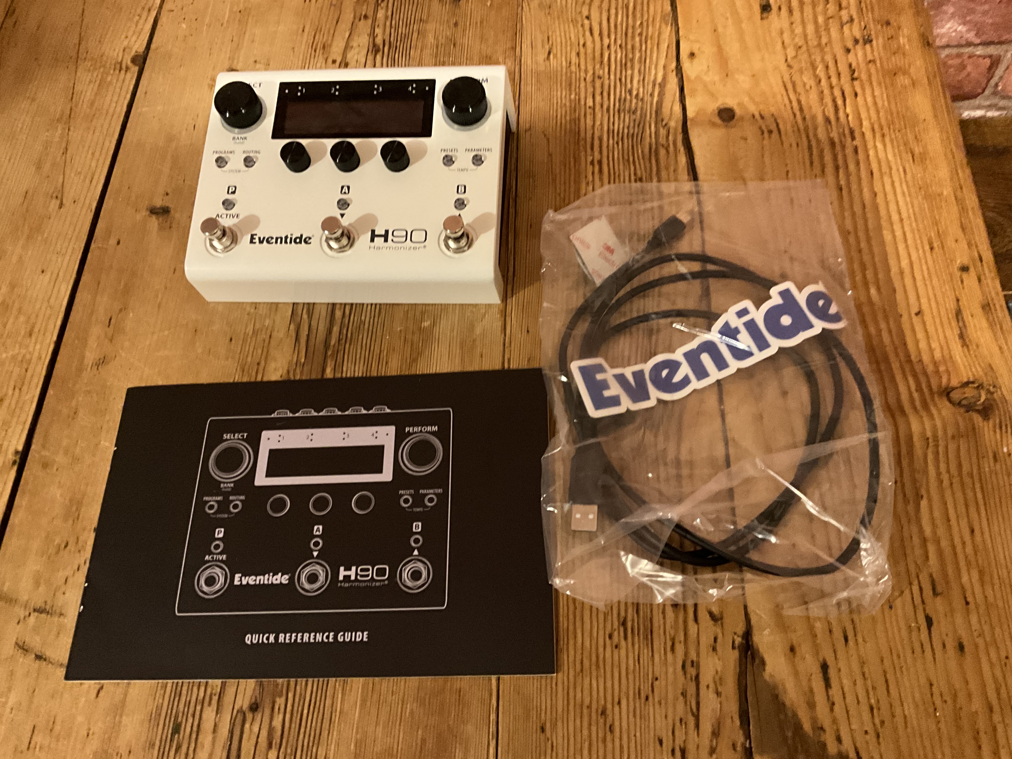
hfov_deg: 61.7
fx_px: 848
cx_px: 506
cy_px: 380
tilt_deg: -63.3
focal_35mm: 29
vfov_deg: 48.2
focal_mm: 3
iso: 500
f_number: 1.8
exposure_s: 1/30
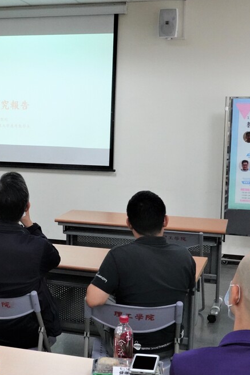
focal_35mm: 61
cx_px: 41
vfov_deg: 32.9
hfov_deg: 21.9
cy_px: 189
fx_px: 636
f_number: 11
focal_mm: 14.69
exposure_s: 1/40
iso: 2000
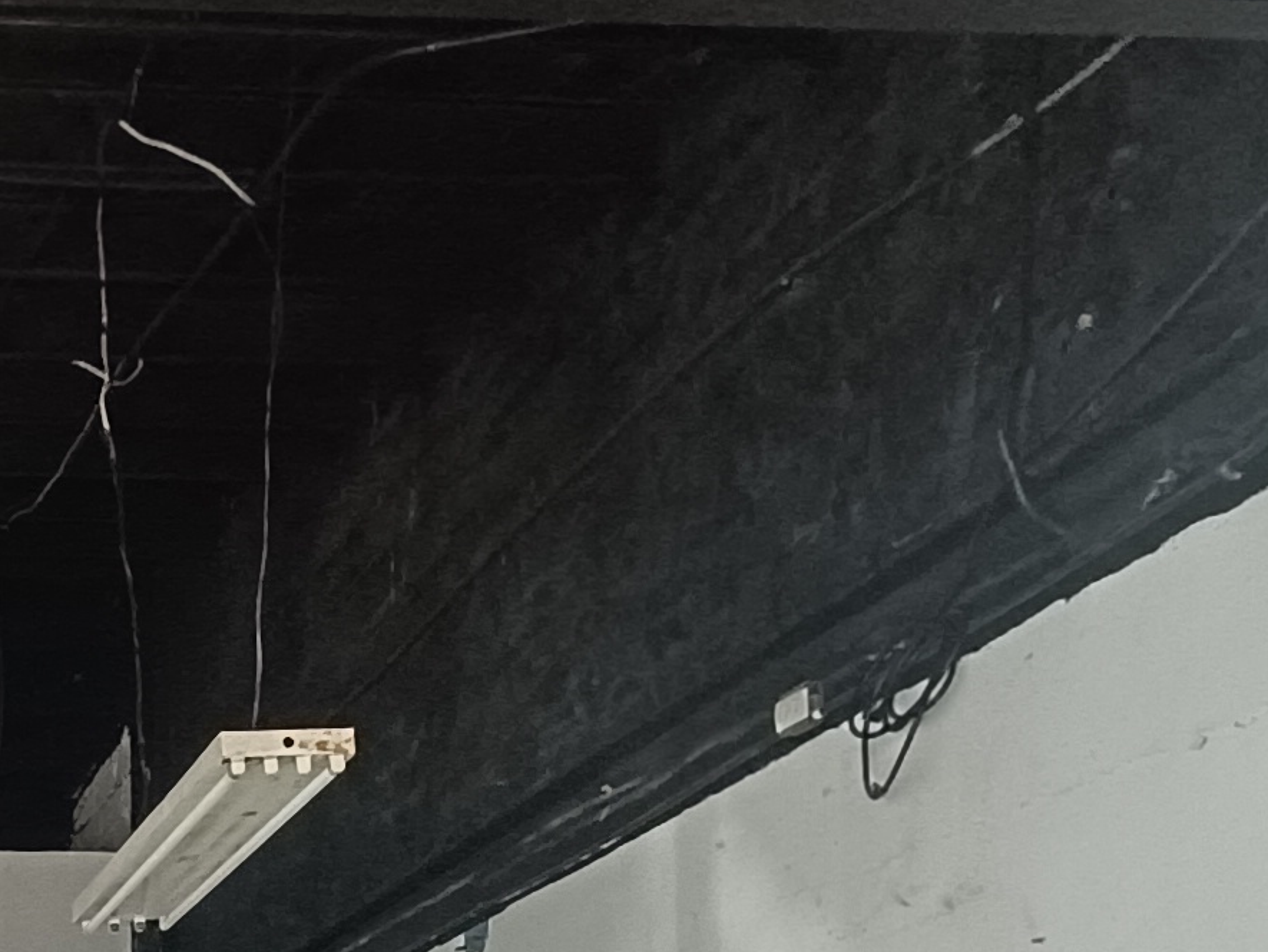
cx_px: -301
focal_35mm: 59
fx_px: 2161
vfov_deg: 20.9
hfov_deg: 28.0
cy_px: 1450
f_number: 2.2
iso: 246
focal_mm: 1.66
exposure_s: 1/100
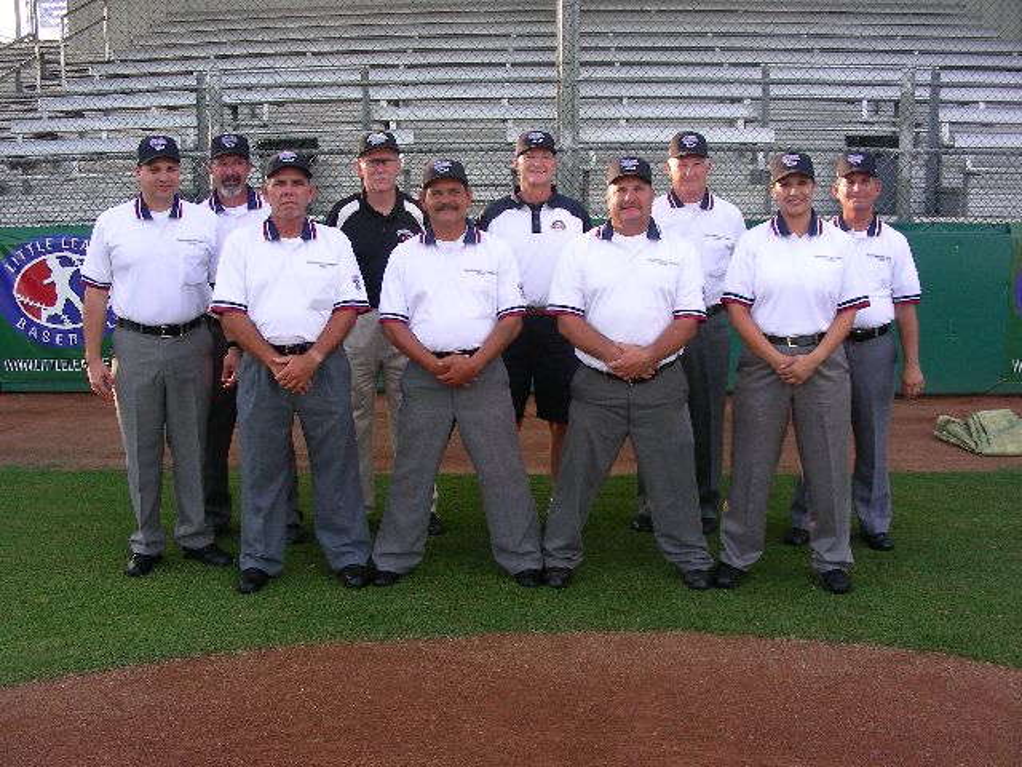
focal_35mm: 38
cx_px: 511
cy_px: 384
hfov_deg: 49.0
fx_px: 1122
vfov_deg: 37.7
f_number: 4
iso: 50
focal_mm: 6.3
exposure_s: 1/104
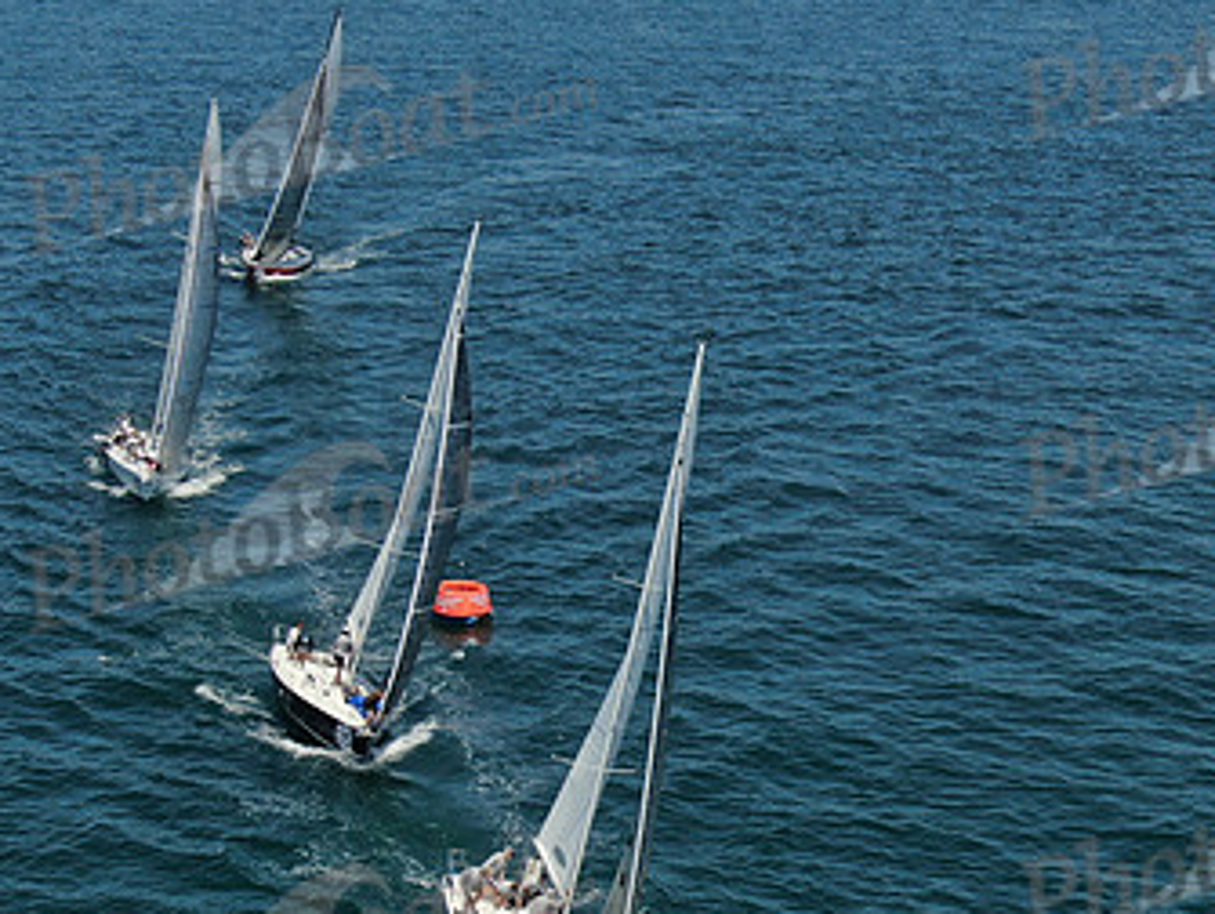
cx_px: 812
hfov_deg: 23.4
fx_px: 2916
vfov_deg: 17.7
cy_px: 680
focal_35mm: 83
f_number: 3.8
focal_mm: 8.6
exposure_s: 1/1250
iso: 100
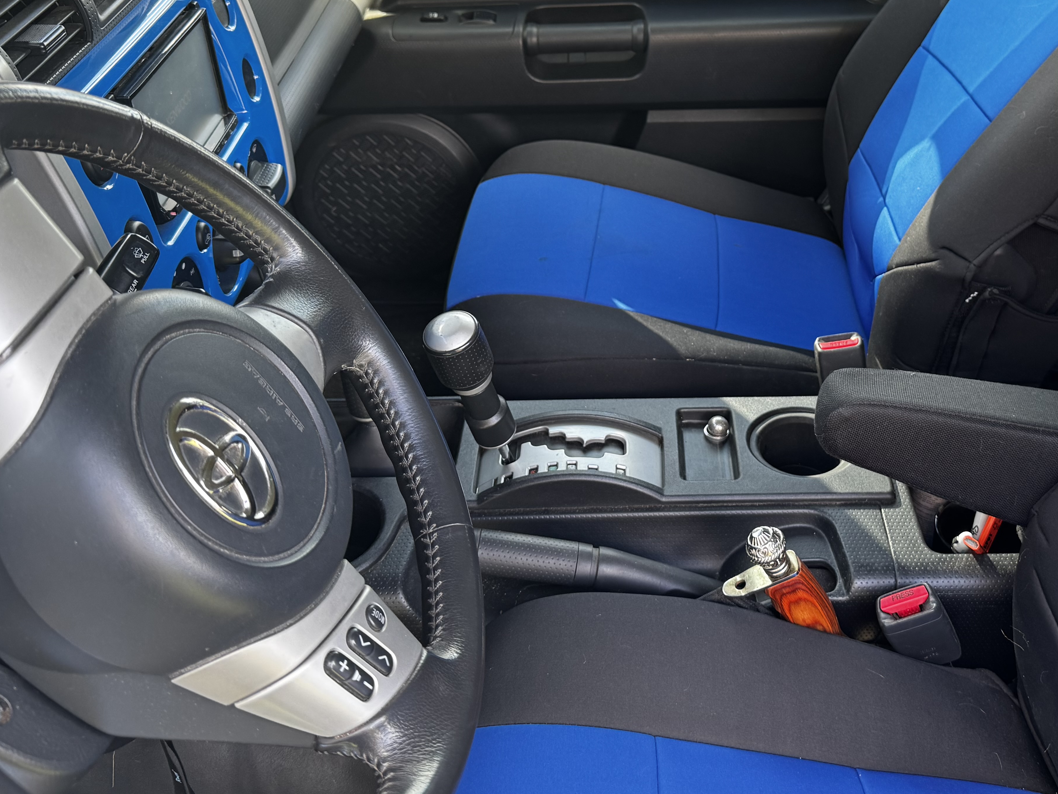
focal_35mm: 38
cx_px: 682
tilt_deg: -30.4
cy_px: 260
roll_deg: +0.9
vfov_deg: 37.3
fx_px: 1161
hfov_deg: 48.4
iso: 160
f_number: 1.78
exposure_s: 1/121
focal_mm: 6.76
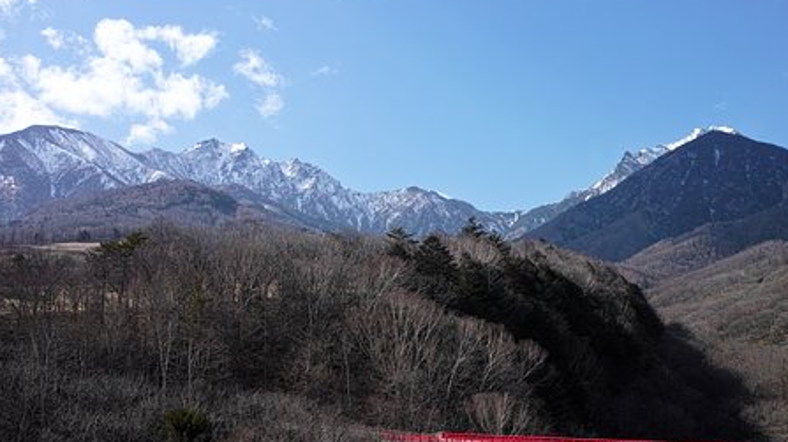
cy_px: 274
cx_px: 448
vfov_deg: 22.2
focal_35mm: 54
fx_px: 1128
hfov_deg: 38.4
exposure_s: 1/250
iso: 200
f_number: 5.6
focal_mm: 30
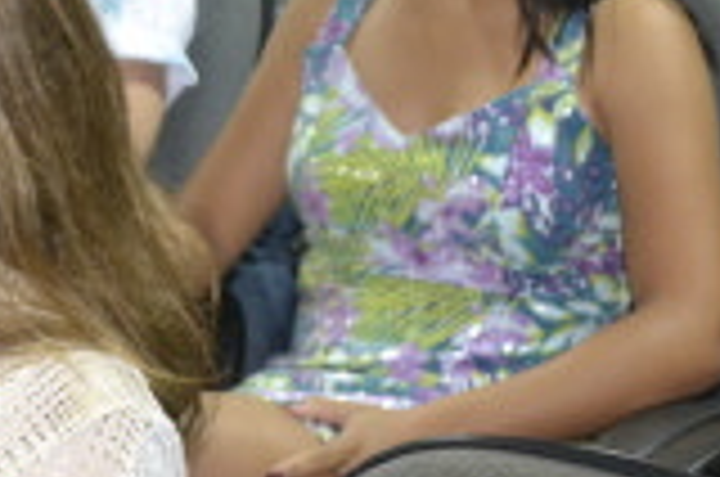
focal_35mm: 146
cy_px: 43
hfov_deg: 13.9
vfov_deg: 9.3
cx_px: 14
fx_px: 2905
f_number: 4
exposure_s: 1/60
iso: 2200
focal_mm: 31
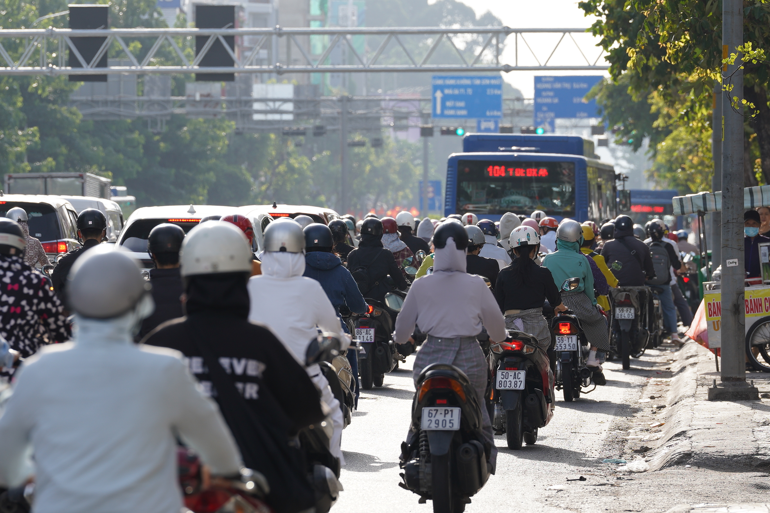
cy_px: 256
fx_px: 6416
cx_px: 385
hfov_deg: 6.9
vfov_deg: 4.6
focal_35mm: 300
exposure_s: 1/250
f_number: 6.3
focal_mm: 200
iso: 100
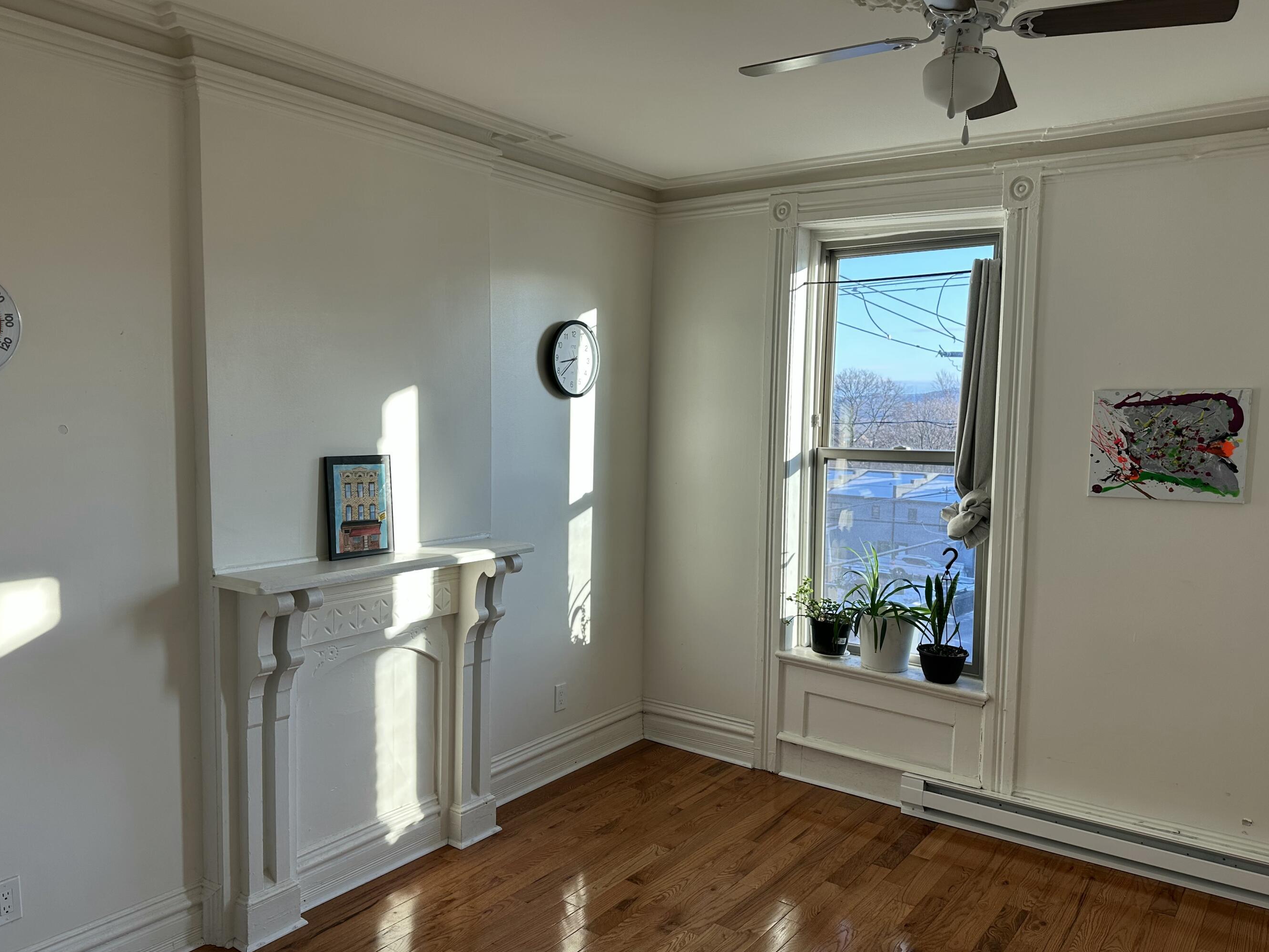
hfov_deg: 65.3
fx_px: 990
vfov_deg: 51.3
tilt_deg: -5.1
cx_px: 596
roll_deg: +0.4
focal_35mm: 27
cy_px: 496
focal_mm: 6.86
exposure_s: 1/259
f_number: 1.78
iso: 80
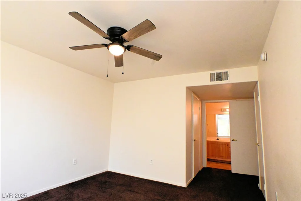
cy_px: 100
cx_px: 150
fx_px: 163
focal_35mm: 20
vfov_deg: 63.2
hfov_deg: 85.4
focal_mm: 13
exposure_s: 1/160
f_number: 11
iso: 6400
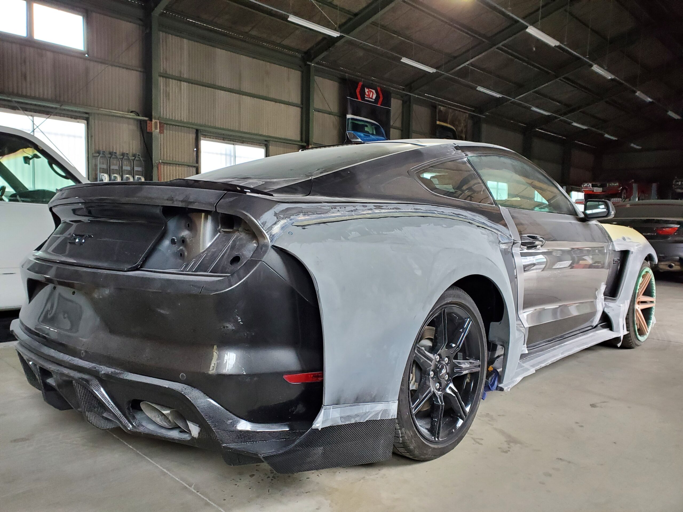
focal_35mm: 26
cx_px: 342
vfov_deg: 53.1
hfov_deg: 67.3
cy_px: 256
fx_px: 513
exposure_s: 1/50
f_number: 2.4
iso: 400
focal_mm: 4.3
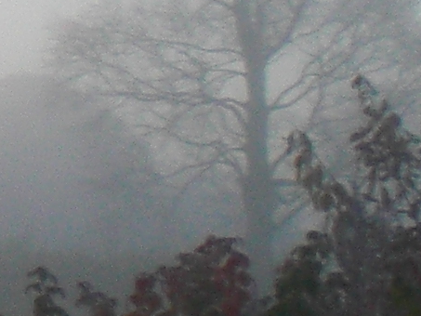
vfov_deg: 5.4
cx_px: -745
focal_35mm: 274
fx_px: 3333
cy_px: 39
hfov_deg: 6.7
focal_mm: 6.3
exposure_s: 1/125
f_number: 3.1
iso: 64
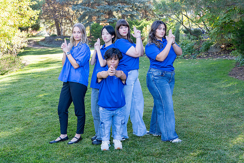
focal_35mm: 52
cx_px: 113
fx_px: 354
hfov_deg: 38.0
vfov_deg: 25.9
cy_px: 80
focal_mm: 44
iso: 500
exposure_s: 1/125
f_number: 6.3
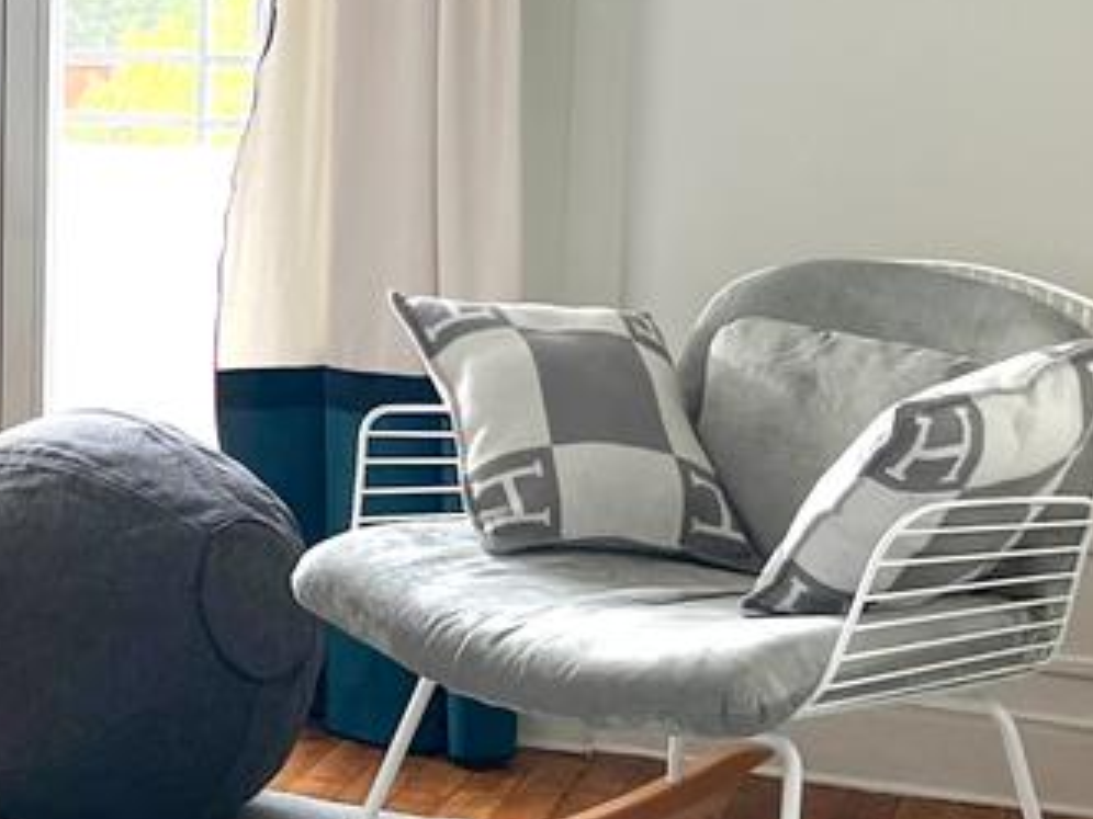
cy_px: 247
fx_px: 2968
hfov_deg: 19.6
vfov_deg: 15.7
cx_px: -237
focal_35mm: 94
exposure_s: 1/125
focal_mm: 5.7
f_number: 1.5
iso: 64
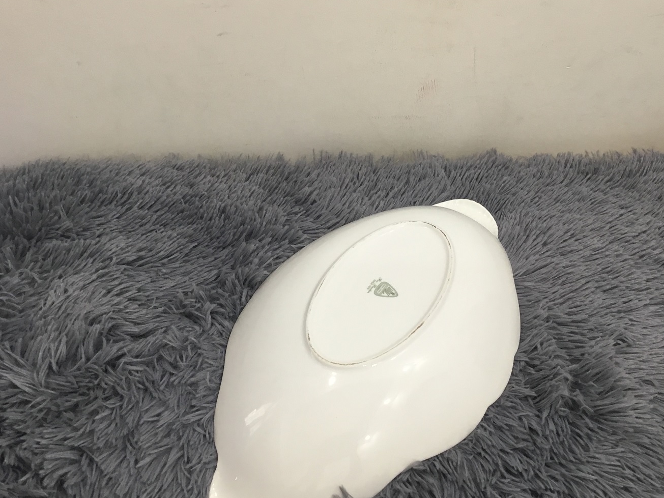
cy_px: 266
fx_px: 729
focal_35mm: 38
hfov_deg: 48.8
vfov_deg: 37.7
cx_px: 382
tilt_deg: -45.2
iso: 64
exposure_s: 1/33
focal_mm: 3.3
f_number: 2.4
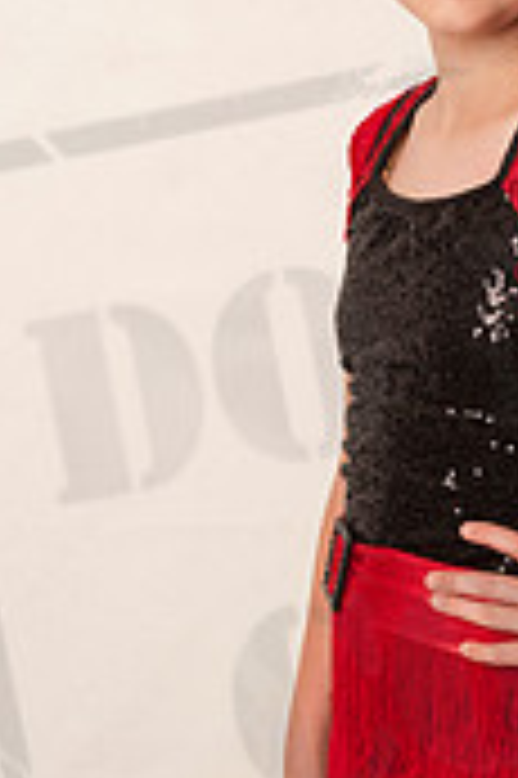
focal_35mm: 143
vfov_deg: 14.4
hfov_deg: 9.5
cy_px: 468
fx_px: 3092
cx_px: 525
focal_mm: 55
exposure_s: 1/160
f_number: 4
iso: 100
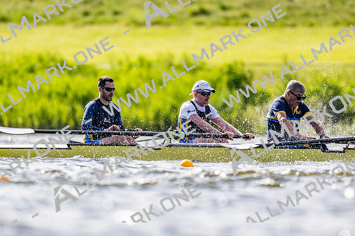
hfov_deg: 2.3
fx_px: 8870
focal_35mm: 900
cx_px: 178
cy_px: 118
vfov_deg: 1.5
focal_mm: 600
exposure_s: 1/2500
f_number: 4
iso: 250
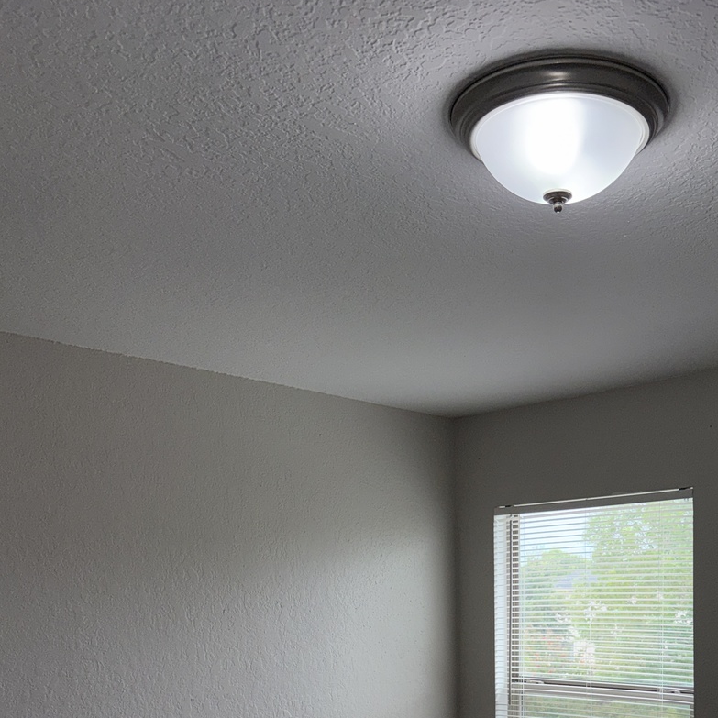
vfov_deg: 40.2
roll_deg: +0.0
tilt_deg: -1.0
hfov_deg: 42.2
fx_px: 915
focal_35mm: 39
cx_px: 481
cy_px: 621
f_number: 1.78
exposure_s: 1/464
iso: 50
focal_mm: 6.76
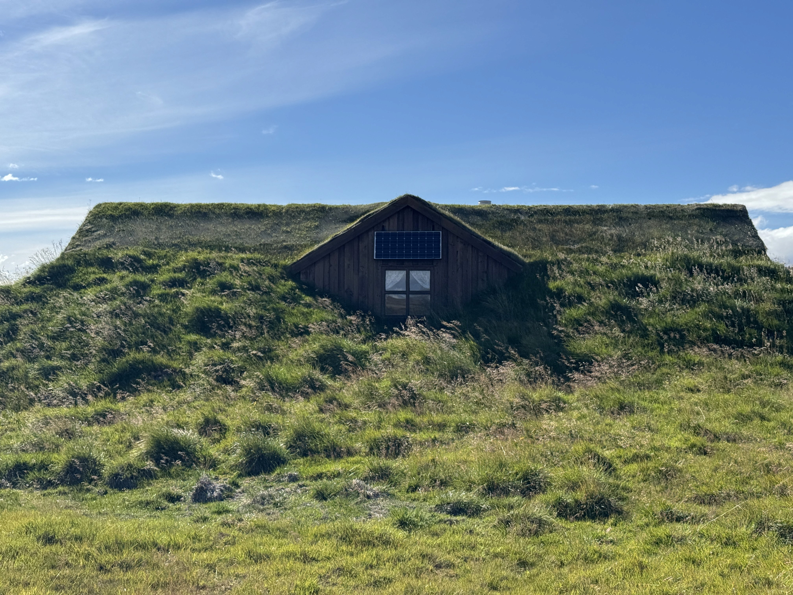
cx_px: 396
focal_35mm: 48
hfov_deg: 39.7
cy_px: 298
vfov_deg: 30.3
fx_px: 1100
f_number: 1.78
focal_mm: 6.76
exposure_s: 1/7092
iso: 64
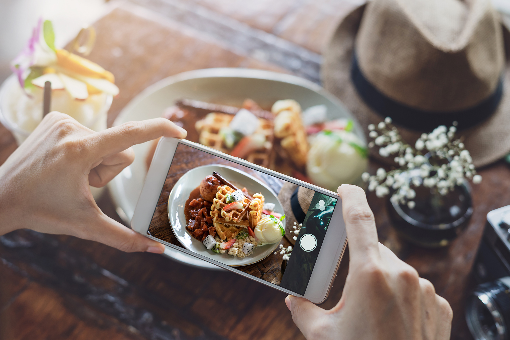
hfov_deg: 39.6
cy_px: 170
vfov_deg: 27.0
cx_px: 255
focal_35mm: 50
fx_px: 708
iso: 250
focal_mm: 50
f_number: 3.5
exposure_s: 1/50
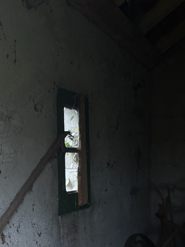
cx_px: 169
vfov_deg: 36.7
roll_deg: +0.3
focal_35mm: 51
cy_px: 183
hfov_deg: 27.5
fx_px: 363
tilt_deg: -3.3
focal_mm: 5.96
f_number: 1.6
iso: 125
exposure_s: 1/72
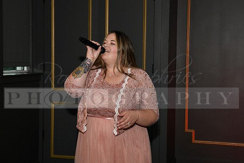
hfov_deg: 28.8
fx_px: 475
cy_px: 82
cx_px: 122
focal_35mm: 70
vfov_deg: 19.5
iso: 6400
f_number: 11
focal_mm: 70
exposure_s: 1/60
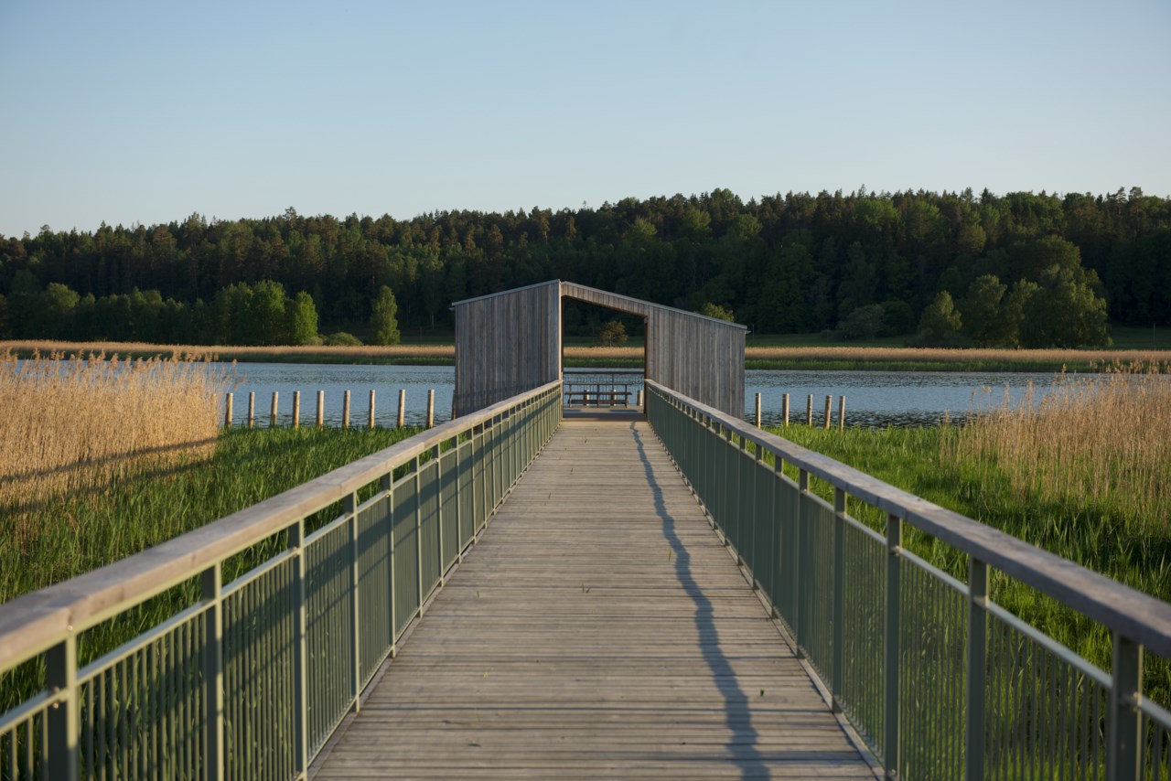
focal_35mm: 58
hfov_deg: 34.5
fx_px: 1887
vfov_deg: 23.4
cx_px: 586
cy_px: 390
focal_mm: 58
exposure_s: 1/250
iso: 64
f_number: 4.5
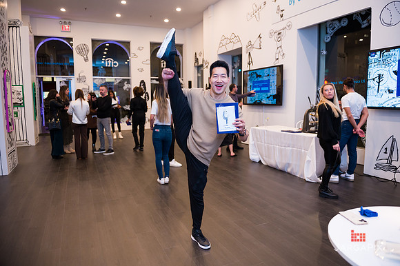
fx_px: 267
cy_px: 133
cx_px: 200
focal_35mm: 24
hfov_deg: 73.8
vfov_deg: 53.1
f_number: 3.2
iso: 1600
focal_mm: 24
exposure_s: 1/200
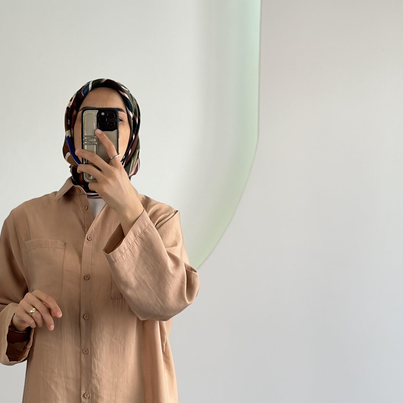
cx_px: 112
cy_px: 266
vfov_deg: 19.9
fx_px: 1146
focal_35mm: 87
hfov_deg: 19.8
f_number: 1.78
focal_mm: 6.86
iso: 80
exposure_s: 1/415
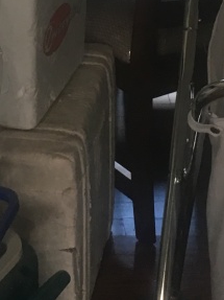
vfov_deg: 14.1
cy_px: -11
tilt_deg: -19.9
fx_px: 1192
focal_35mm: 138
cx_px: 0
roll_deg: +1.9
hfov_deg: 10.6
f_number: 2.2
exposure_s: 1/30
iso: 64
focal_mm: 4.15
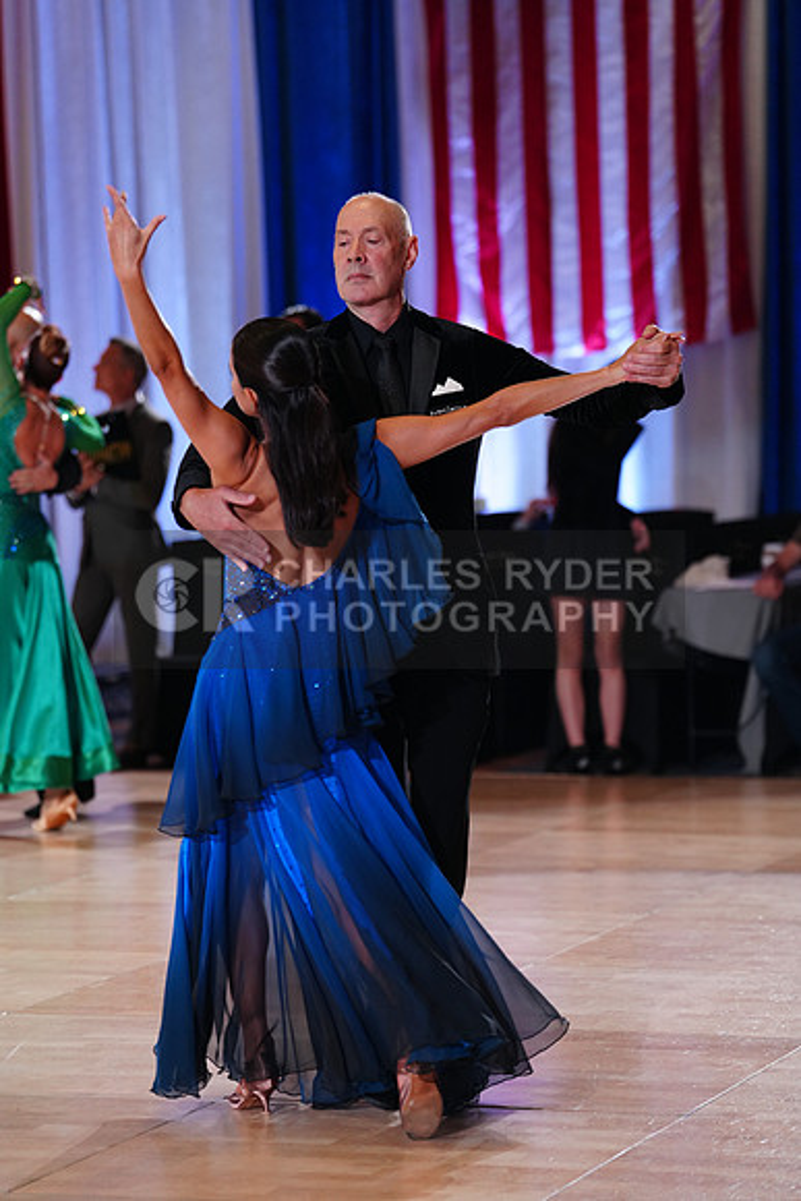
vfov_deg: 17.8
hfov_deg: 11.9
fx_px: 3836
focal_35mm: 115
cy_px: 600
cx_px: 400
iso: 1600
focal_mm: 115
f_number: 2.8
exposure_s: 1/400
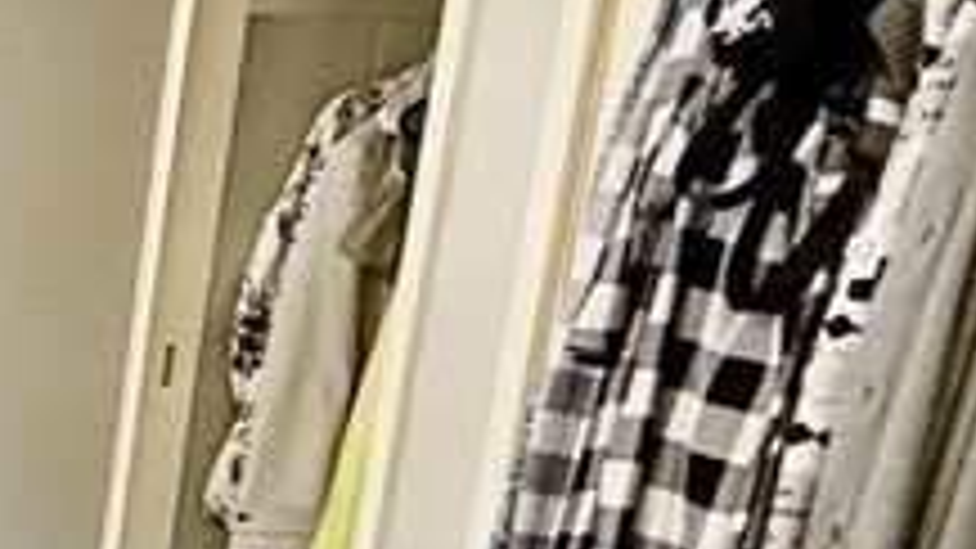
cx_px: -913
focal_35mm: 72
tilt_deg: -13.1
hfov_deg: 19.3
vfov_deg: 16.3
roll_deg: -0.4
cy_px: 603
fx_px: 1863
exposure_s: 1/120
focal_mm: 2.22
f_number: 2.2
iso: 400
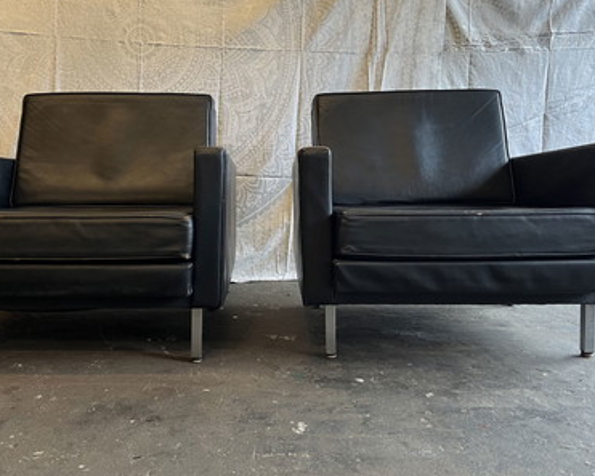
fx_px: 617
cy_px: 207
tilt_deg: -6.6
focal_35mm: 35
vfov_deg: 42.2
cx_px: 266
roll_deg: -0.1
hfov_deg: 51.4
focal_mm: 5.1
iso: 125
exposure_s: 1/60
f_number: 1.6
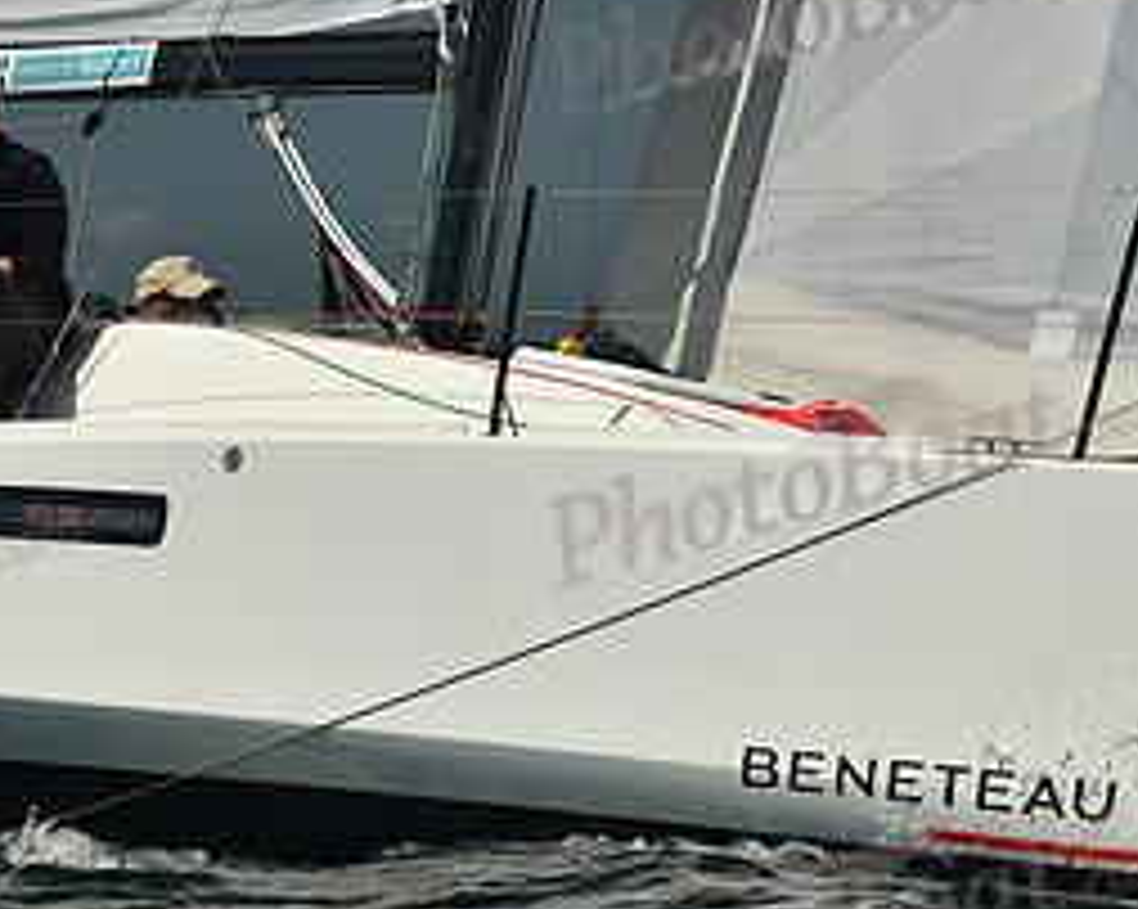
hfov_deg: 6.2
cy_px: 299
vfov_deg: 5.0
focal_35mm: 312
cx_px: 319
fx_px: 10500
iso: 320
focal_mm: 145
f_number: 11
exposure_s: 1/640
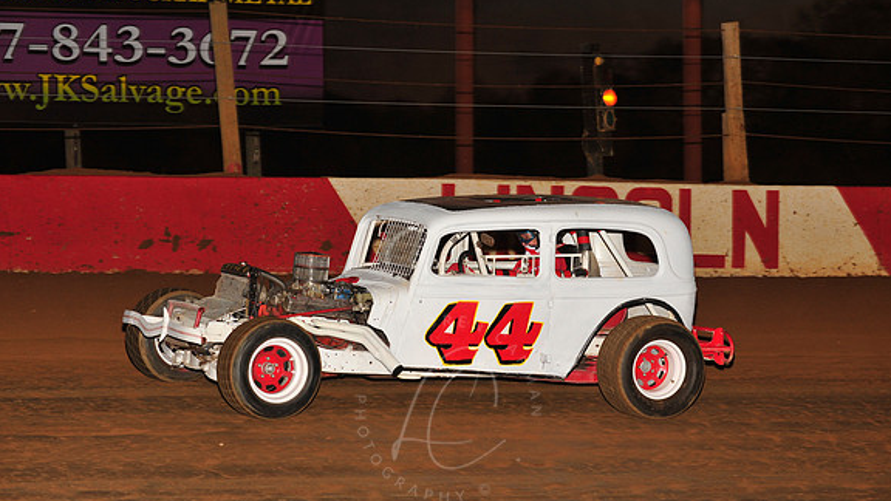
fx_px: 2788
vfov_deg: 10.3
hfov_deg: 18.2
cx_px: 447
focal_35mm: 118
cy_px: 266
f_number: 6.3
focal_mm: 112
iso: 640
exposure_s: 1/250
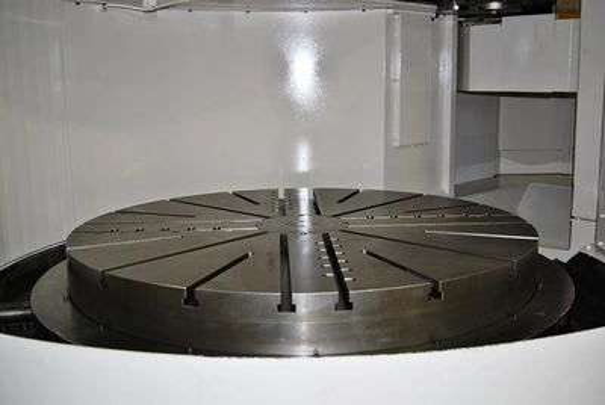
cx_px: 302
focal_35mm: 39
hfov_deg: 49.5
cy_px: 202
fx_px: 656
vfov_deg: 34.3
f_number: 4
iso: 200
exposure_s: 1/60
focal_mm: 26
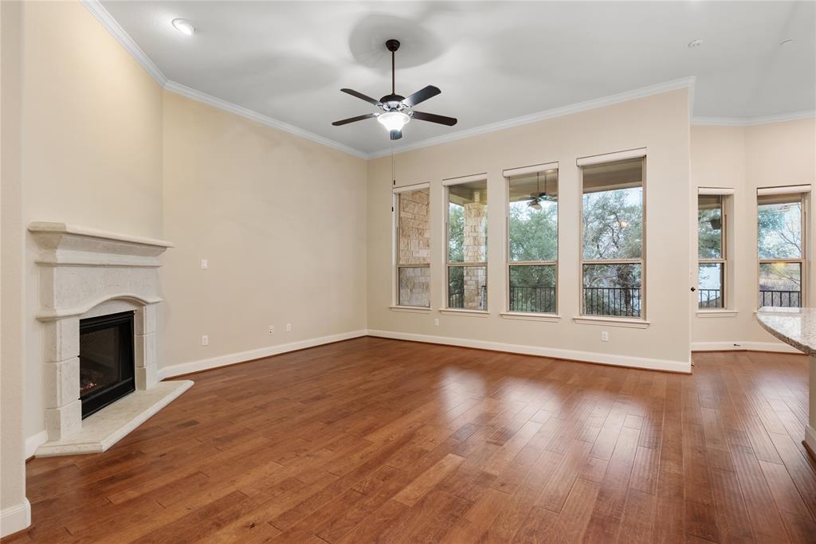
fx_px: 385
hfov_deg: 93.3
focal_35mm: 17
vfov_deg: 70.5
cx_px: 408
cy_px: 272
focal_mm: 17
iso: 400
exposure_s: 1/1.25
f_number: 8
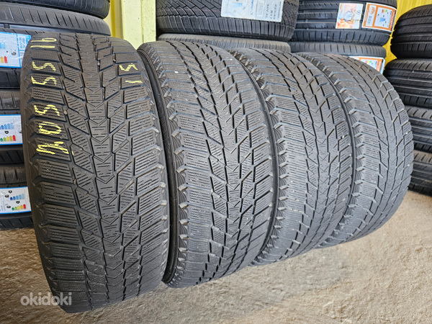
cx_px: 216
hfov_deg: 73.9
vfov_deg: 58.9
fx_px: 287
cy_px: 162
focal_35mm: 23
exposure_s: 1/142
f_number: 1.8
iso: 640
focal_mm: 5.4
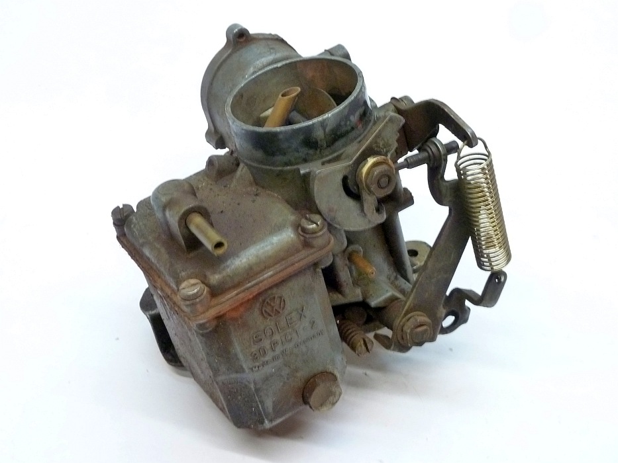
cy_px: 232
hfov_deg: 30.7
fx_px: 1125
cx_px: 309
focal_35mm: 63
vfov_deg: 23.3
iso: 400
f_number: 4
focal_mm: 10.3
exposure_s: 1/8
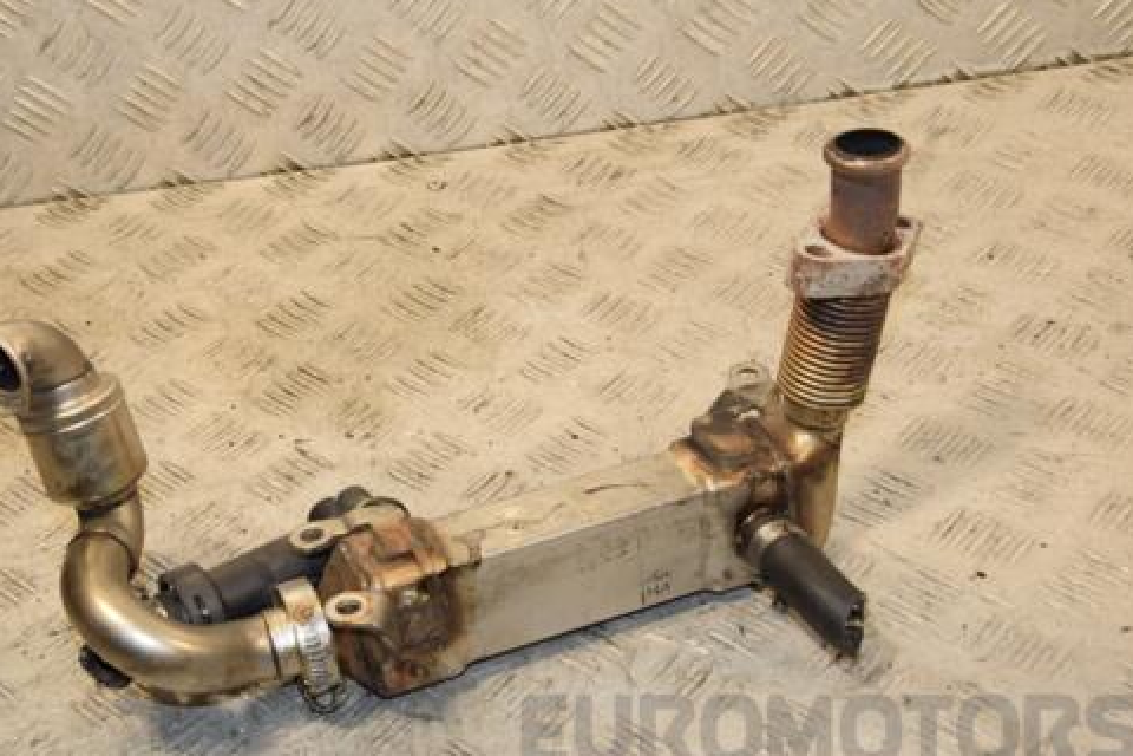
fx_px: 1888
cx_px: 477
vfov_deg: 22.6
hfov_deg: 33.3
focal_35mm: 60
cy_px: 416
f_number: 6.3
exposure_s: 1/200
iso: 800
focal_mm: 32
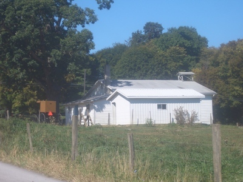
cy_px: 91
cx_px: 122
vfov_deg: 14.1
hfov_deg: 18.7
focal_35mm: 105
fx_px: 737
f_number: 4.8
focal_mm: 17.4
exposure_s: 1/250
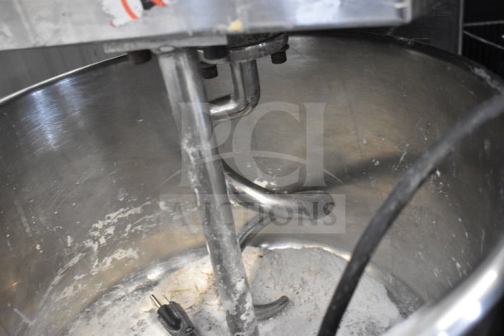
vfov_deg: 36.9
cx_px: 252
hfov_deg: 53.1
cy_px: 168
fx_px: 504
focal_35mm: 36
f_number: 3.8
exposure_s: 1/40
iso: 5600
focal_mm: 24
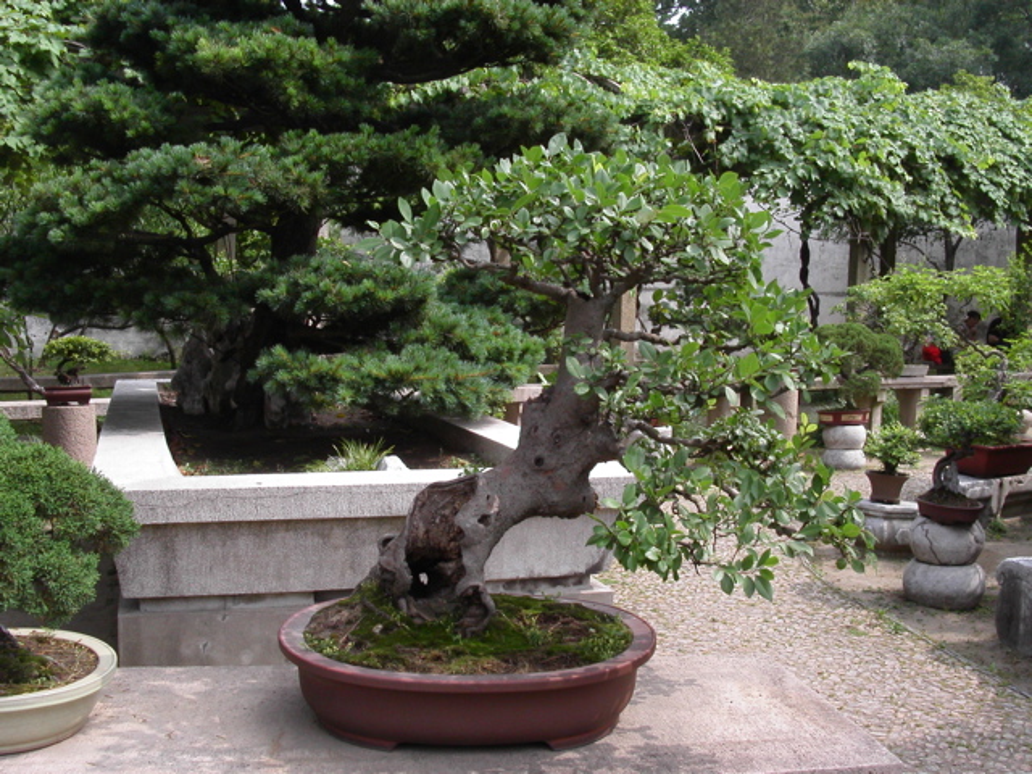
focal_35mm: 38
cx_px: 516
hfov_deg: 49.0
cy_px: 387
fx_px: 1133
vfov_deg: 37.7
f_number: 6.7
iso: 100
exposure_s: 1/180
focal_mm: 7.8
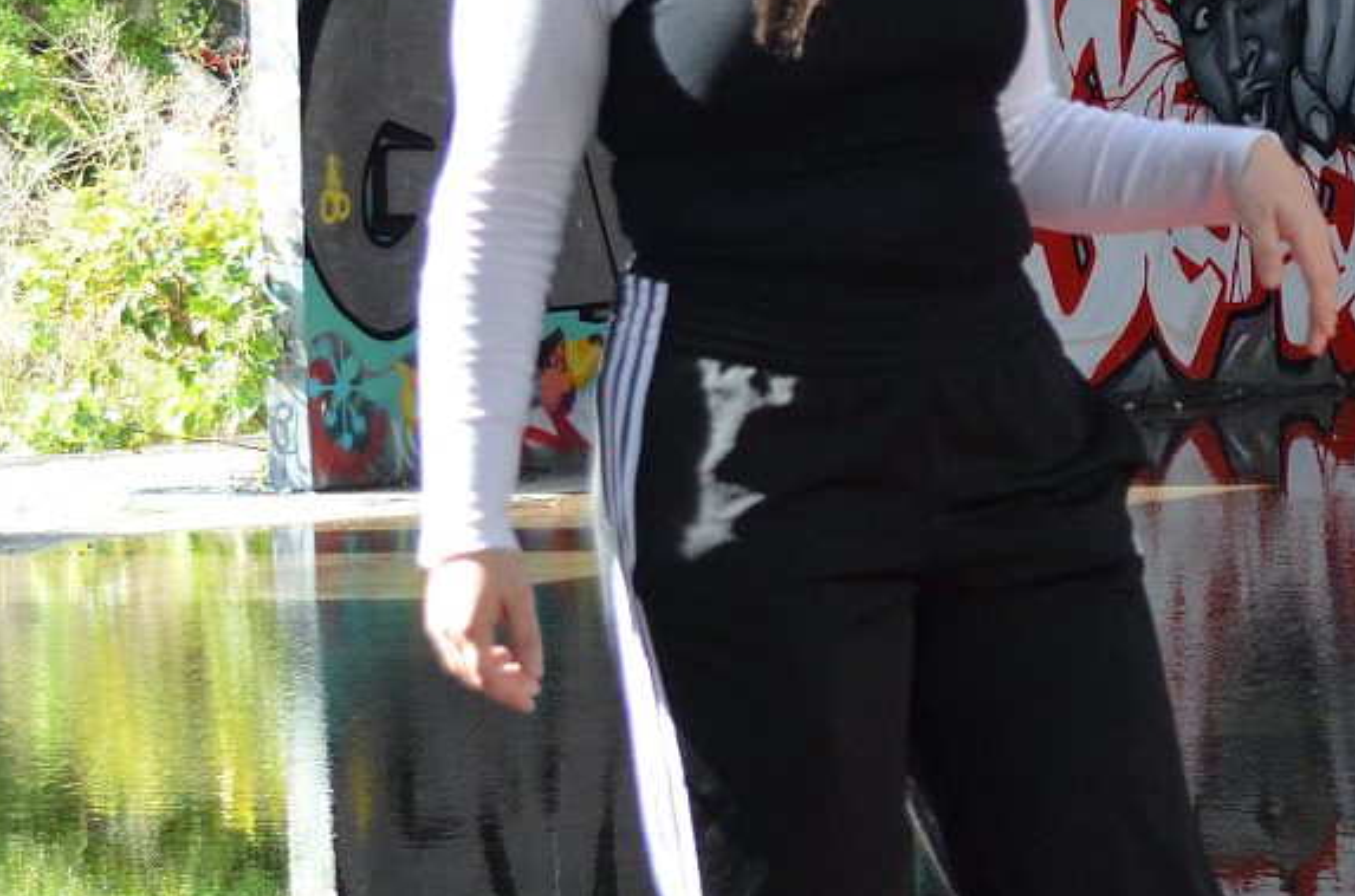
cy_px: 609
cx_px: 1412
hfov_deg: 15.0
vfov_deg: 10.2
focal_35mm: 134
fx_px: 5031
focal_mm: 32
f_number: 4.8
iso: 900
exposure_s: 1/500
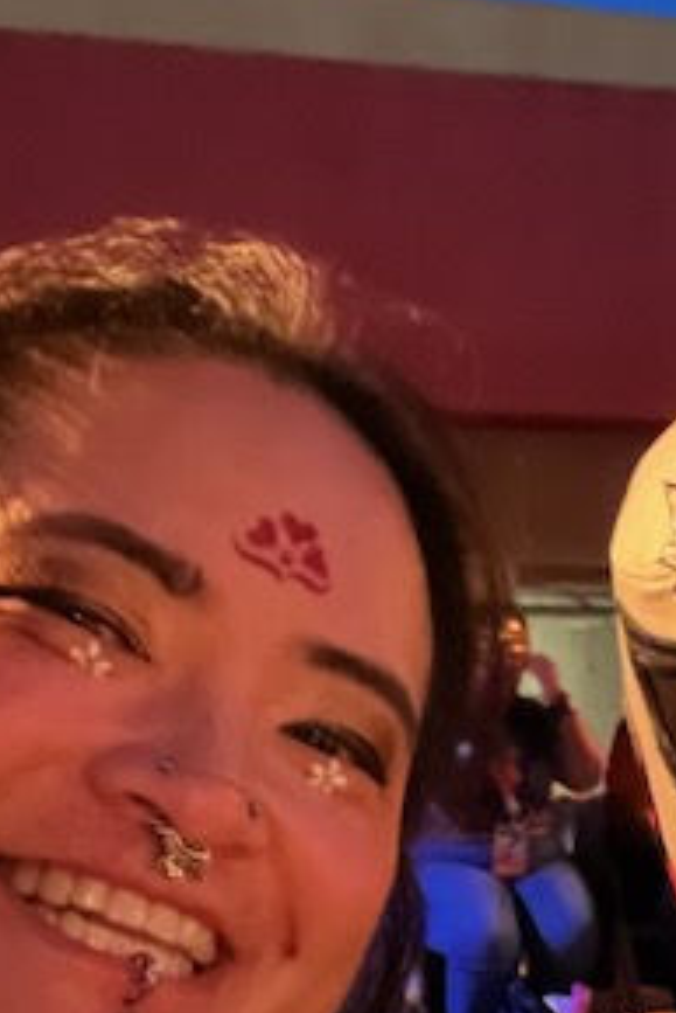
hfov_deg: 19.3
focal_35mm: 69
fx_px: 1941
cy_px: 859
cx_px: 627
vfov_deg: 28.4
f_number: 2.2
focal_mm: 2.71
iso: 1600
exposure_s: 1/15
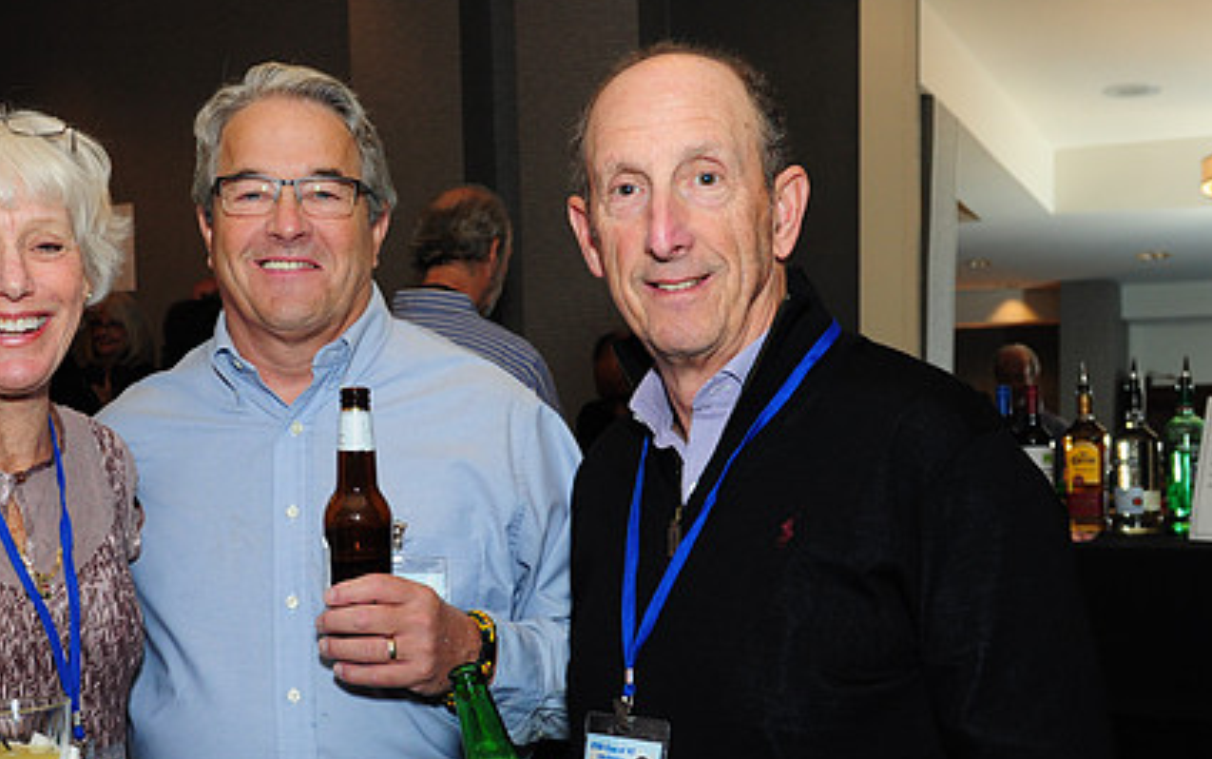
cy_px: 415
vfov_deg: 25.8
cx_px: 405
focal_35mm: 50
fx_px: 1652
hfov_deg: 39.8
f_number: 5
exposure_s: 1/60
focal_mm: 24
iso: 500
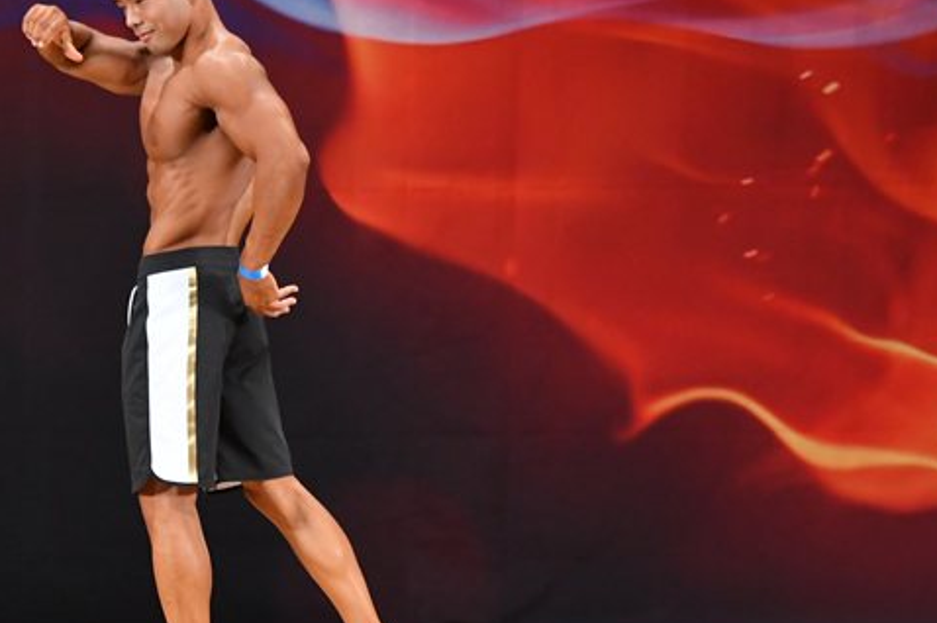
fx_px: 10118
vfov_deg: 3.5
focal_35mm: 389
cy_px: 310
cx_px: 248
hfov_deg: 5.3
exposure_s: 1/400
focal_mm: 160
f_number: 5.6
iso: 3200
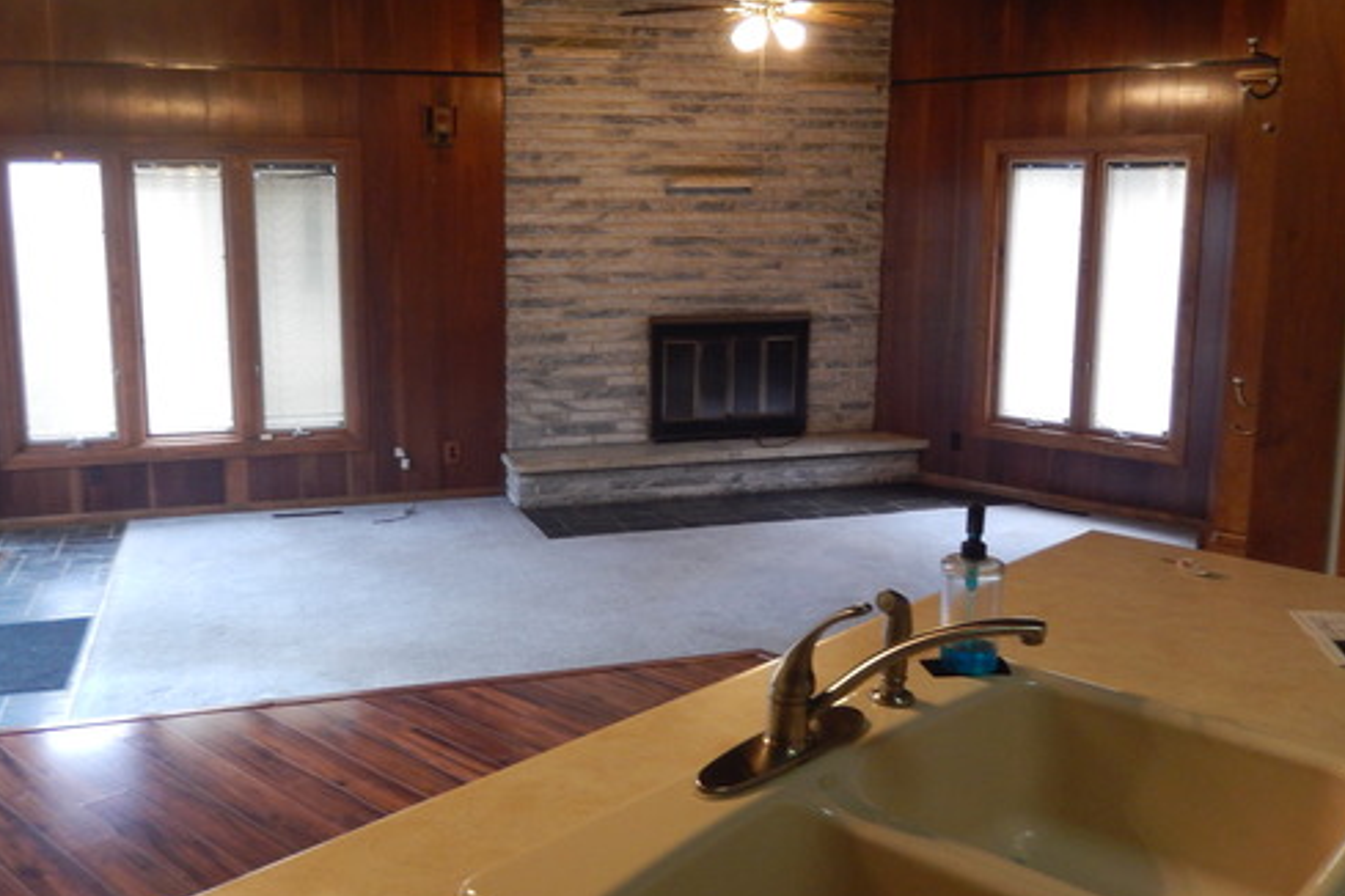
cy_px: 407
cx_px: 630
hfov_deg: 55.8
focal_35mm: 34
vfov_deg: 38.8
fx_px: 1270
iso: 220
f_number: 3.4
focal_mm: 4.5
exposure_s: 1/30
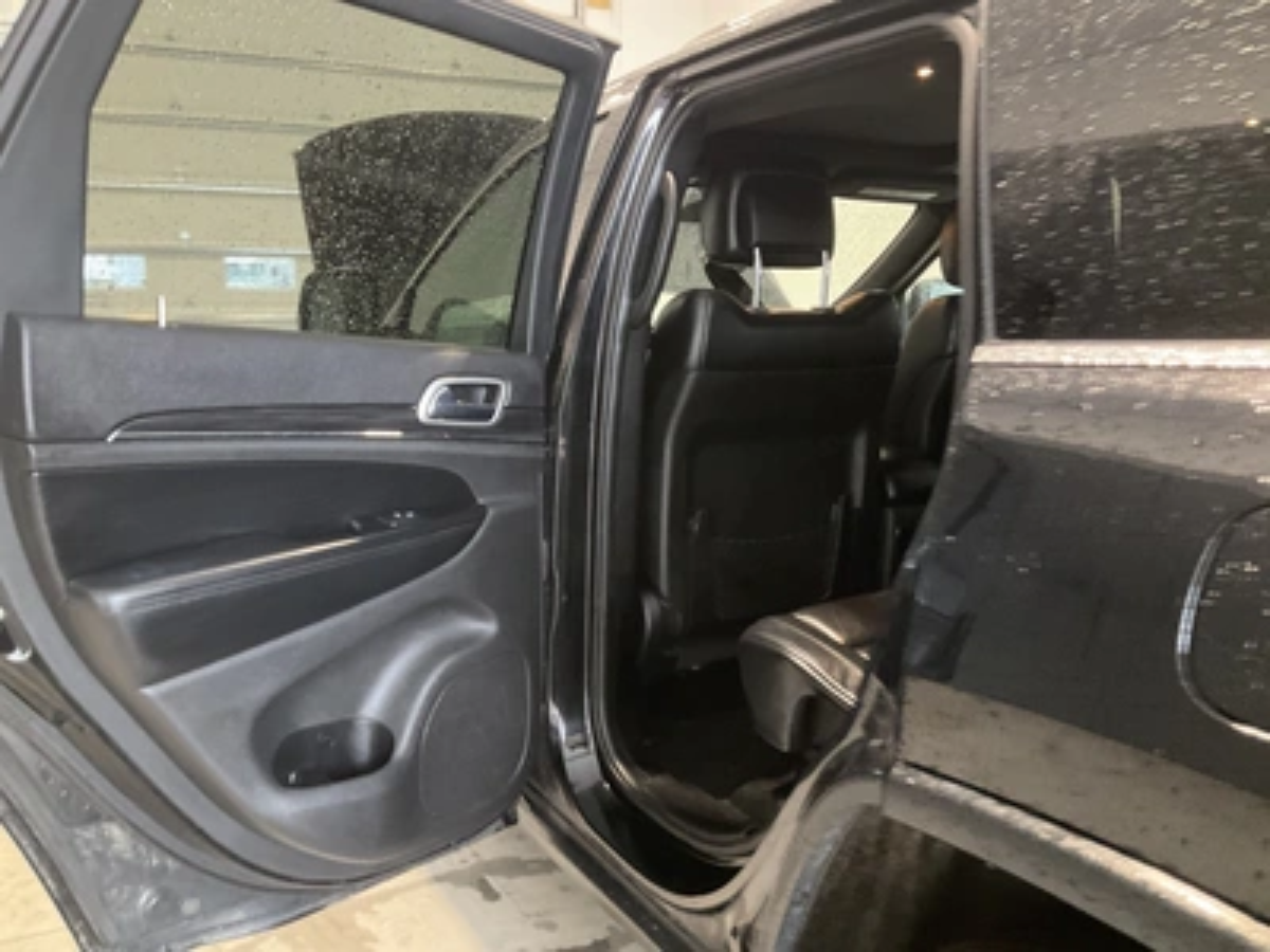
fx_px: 1064
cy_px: 476
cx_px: 635
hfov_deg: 61.7
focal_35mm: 29
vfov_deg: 48.2
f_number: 1.8
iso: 320
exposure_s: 1/42
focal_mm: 3
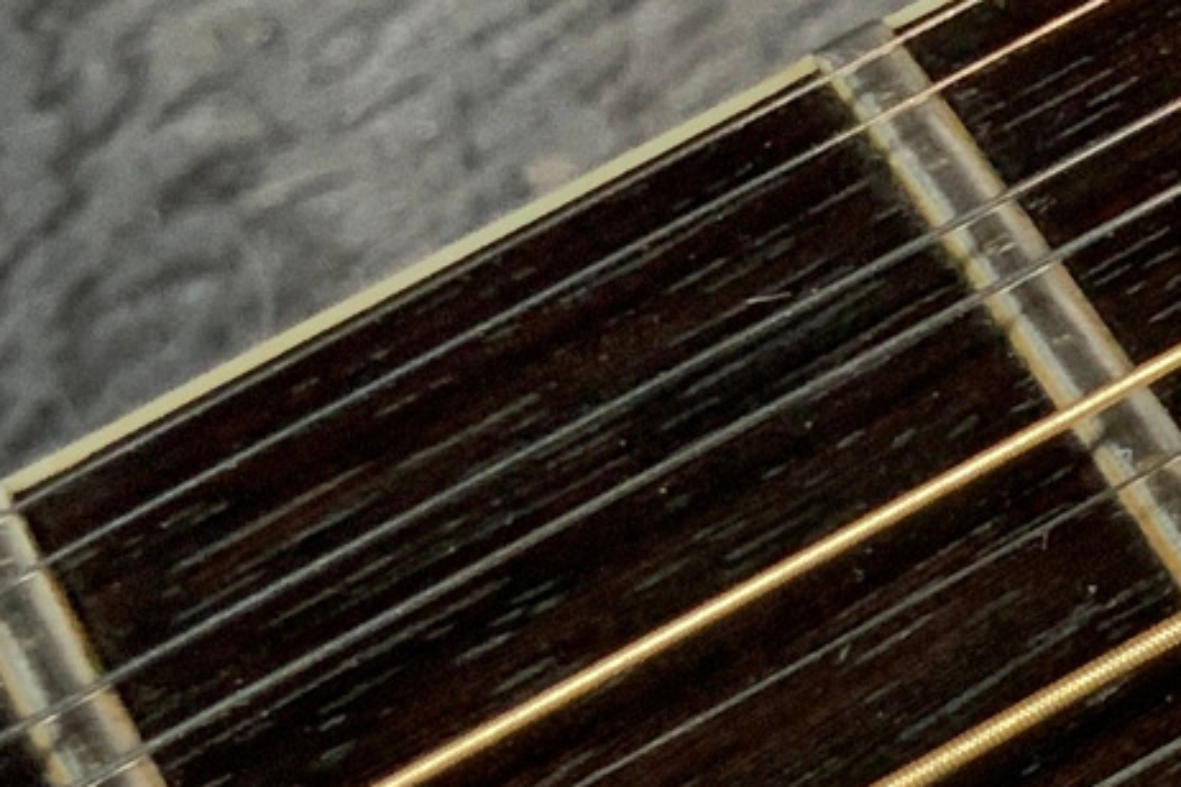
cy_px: 217
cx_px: 2564
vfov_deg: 8.2
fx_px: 5478
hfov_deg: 10.9
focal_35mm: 167
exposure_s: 1/104
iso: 64
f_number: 1.8
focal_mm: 3
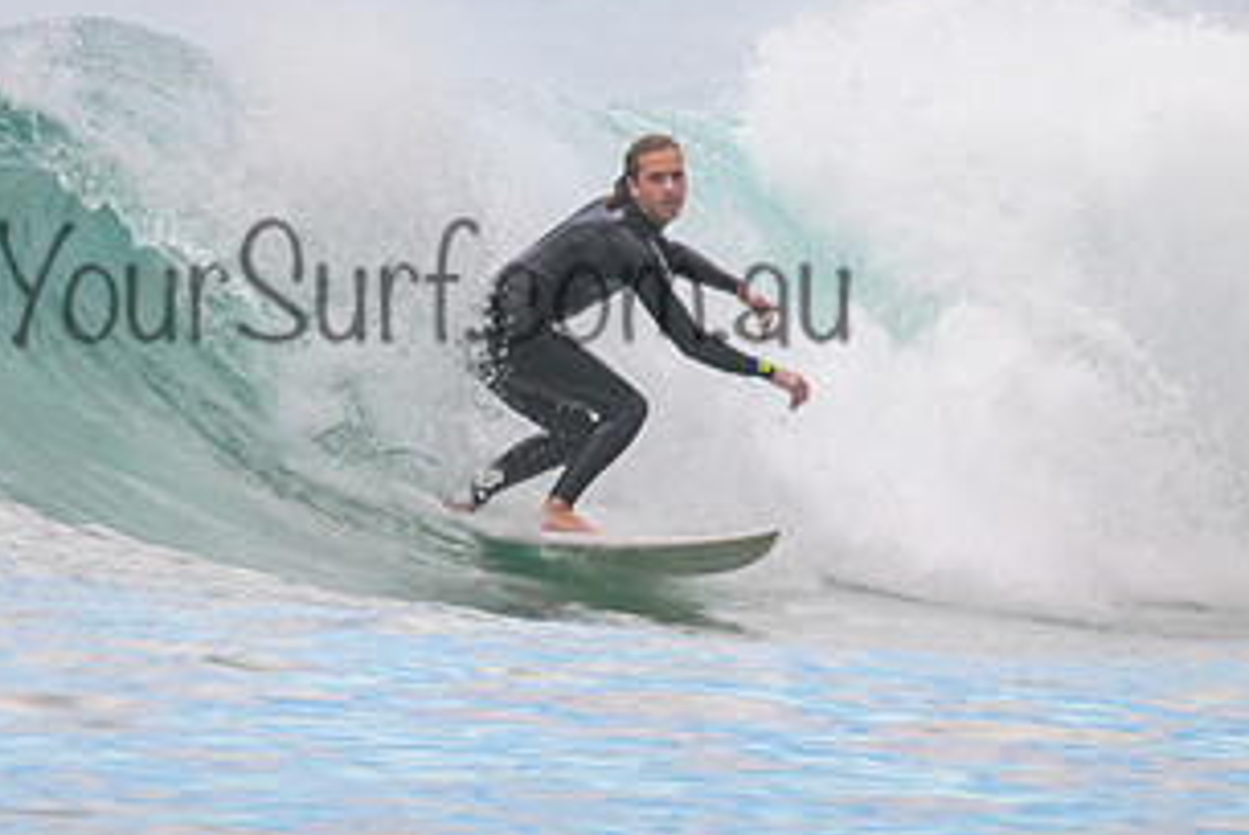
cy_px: 248
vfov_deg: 0.9
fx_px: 52785
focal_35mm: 1520
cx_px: 418
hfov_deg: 1.4
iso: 1400
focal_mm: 800
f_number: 11
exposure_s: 1/320
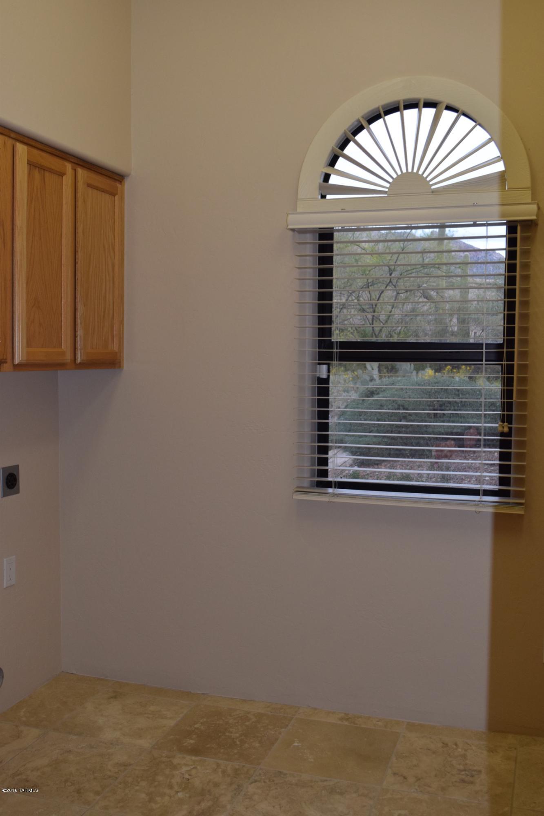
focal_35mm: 36
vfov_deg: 53.1
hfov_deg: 36.9
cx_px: 272
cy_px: 408
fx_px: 816
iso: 800
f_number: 5
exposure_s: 1/100
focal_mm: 24
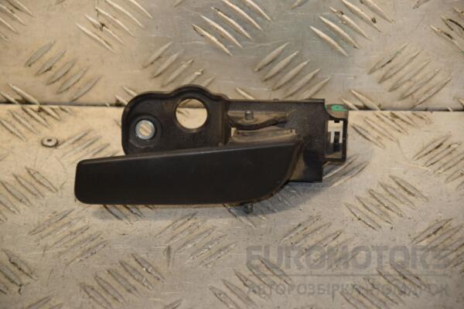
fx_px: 2030
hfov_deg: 13.0
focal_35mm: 158
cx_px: 232
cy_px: 154
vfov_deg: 8.7
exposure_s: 1/200
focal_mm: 105
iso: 800
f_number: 6.3
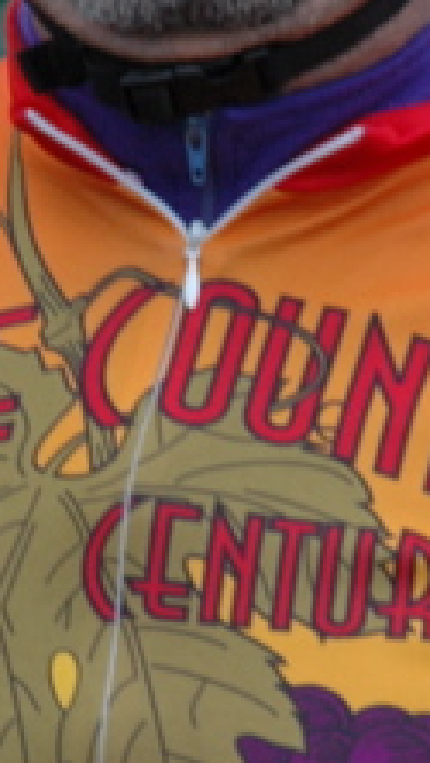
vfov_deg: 5.5
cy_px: 426
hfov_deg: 3.1
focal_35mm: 395
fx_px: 8001
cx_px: 136
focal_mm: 70
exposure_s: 1/60
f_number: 4.5
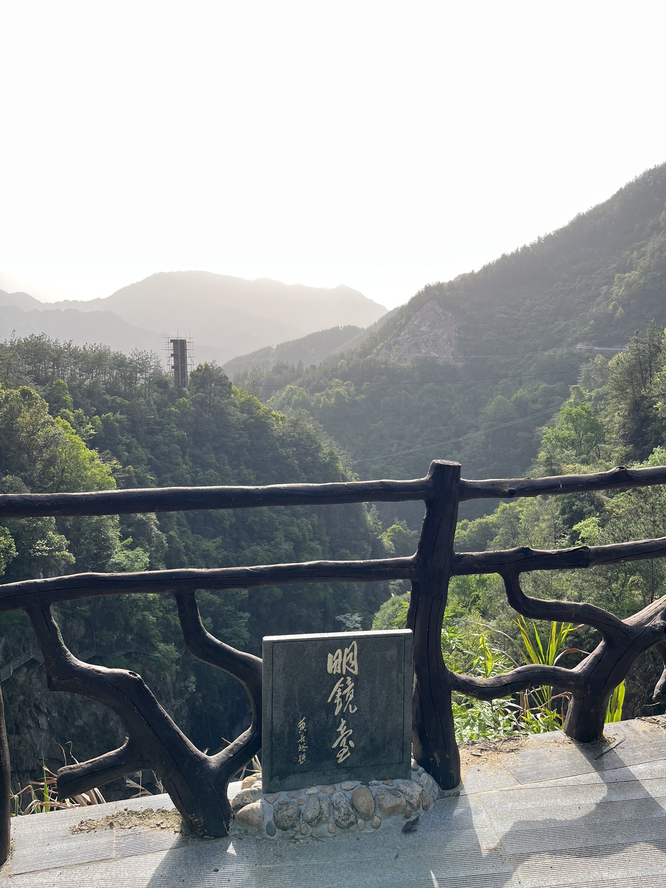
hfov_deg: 53.1
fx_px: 667
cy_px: 444
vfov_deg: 67.3
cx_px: 333
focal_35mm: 26
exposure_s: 1/858
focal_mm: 5.1
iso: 50
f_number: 1.6
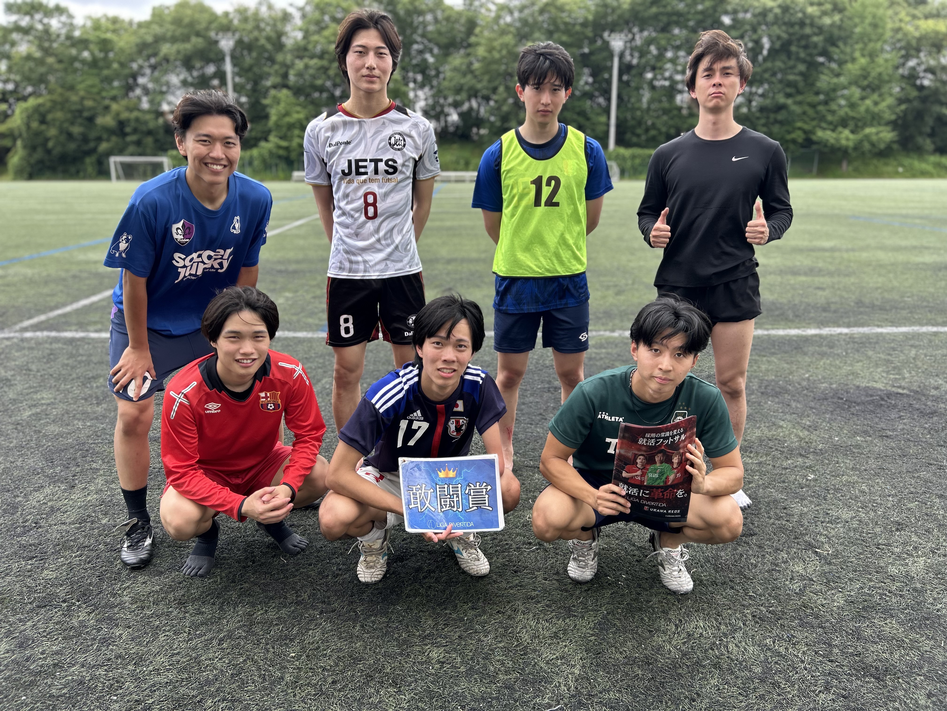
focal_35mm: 26
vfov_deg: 53.1
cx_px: 474
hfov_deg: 67.3
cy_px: 356
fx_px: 711
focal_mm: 5.7
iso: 50
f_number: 1.5
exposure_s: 1/748
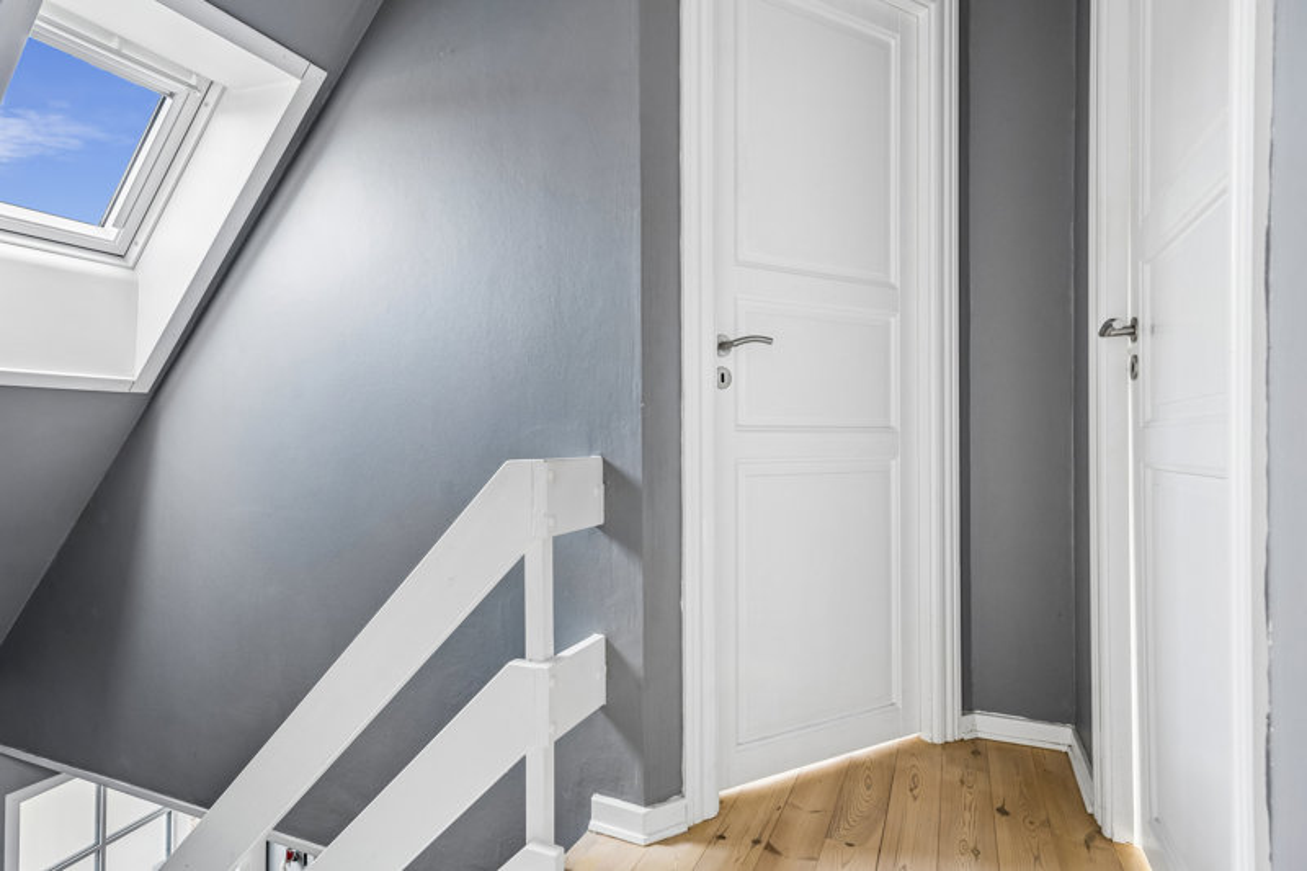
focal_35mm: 18
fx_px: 653
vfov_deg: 67.4
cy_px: 436
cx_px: 654
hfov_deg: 90.0
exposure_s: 1/15
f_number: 6.3
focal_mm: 18
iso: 800
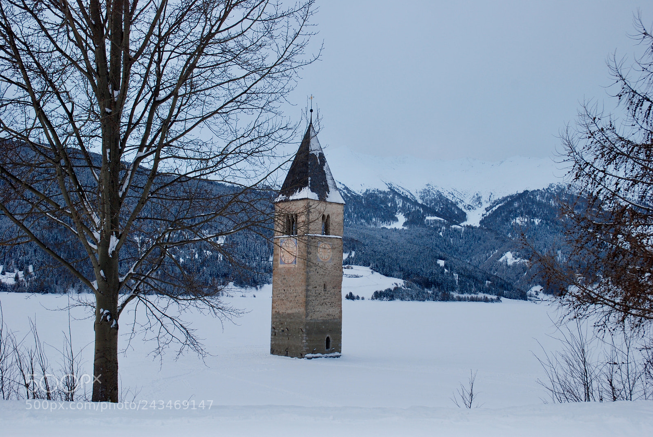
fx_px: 735
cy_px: 218
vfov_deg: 33.1
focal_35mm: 40
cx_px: 326
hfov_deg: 47.9
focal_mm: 27
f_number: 7.1
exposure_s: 1/30
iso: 200
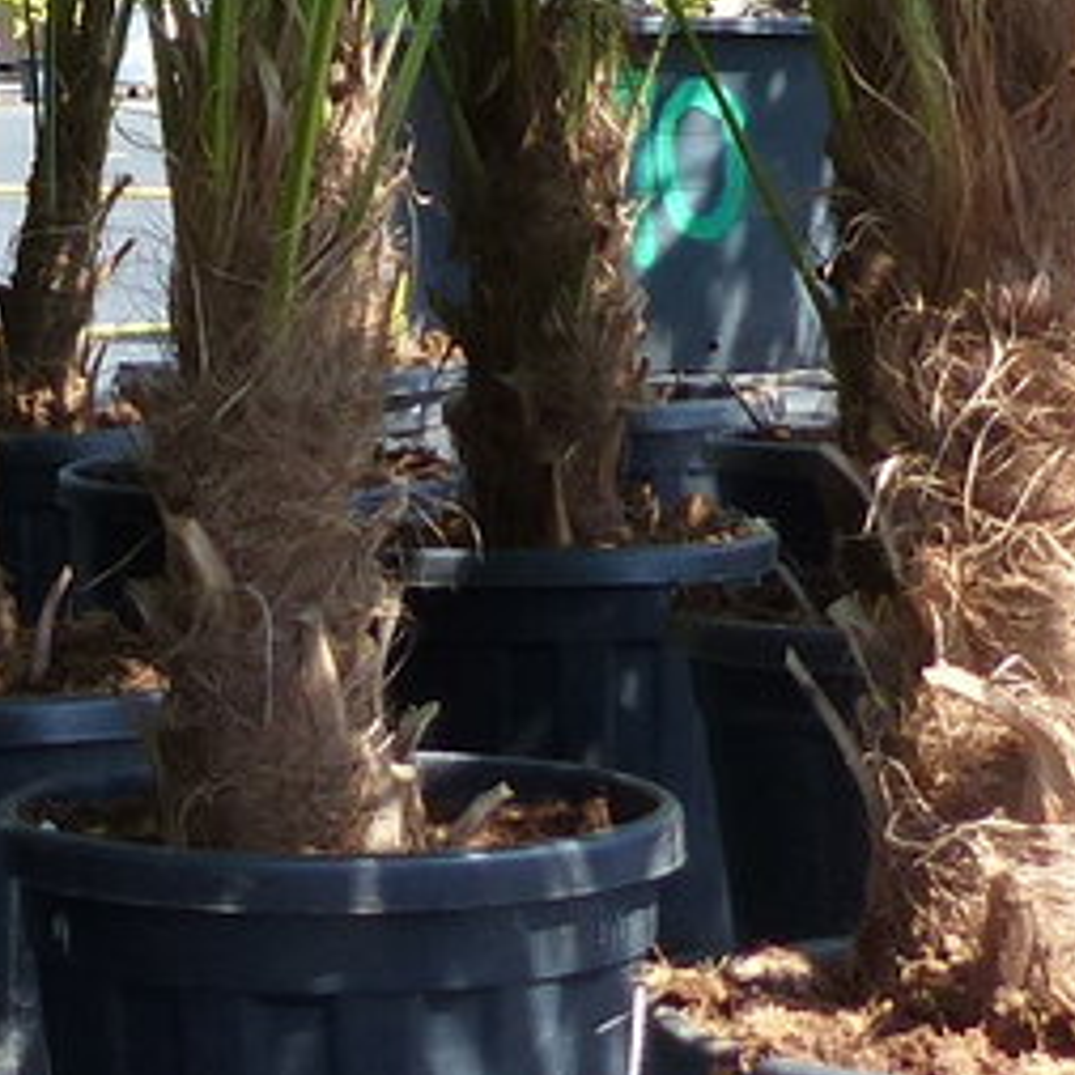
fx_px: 4919
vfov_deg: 12.0
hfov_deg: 12.3
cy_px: -493
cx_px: -25
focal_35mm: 140
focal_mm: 4.5
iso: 100
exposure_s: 1/160
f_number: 4
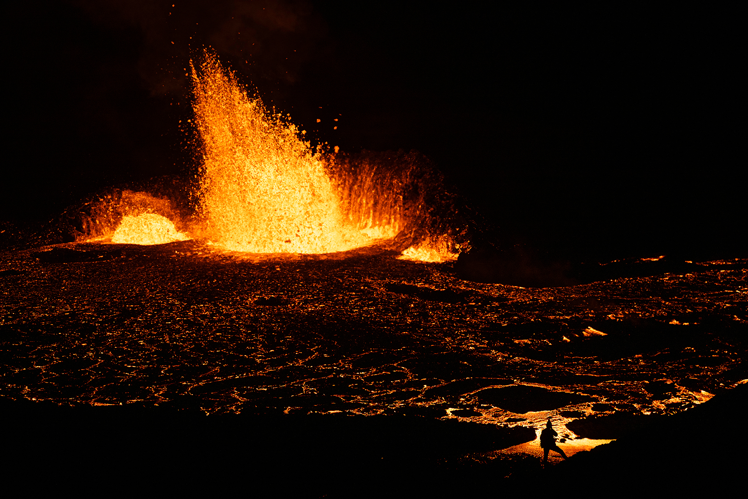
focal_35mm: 115
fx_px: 2389
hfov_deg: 17.8
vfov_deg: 11.9
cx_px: 374
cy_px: 250
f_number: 6.3
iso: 320
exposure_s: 1/250
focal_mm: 115
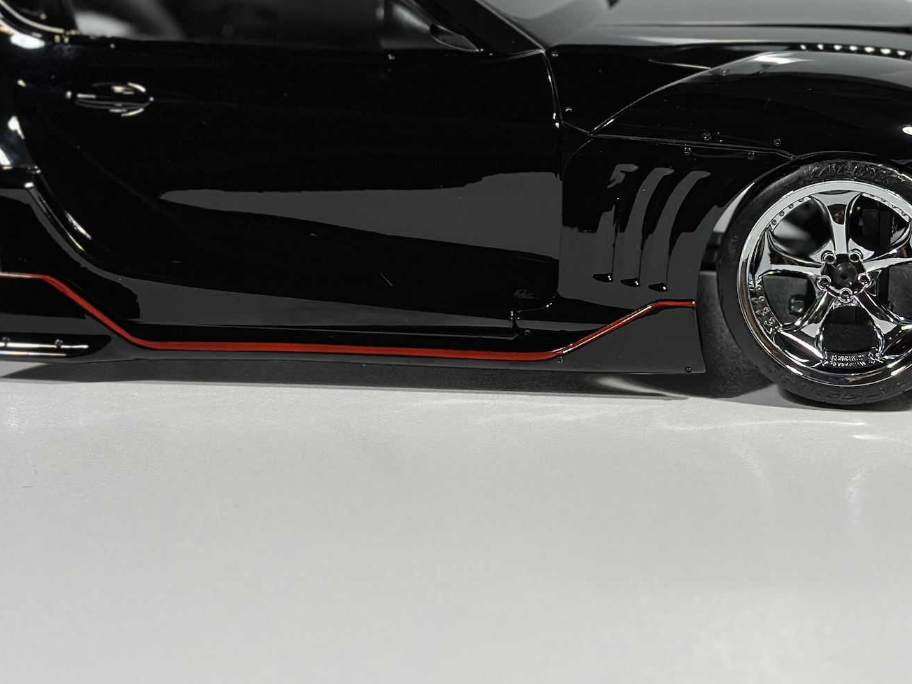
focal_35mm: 92
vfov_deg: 15.9
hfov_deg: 21.3
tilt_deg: -9.8
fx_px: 2424
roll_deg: -0.2
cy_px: 57
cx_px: 385
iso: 80
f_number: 1.78
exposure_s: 1/121
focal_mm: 6.86
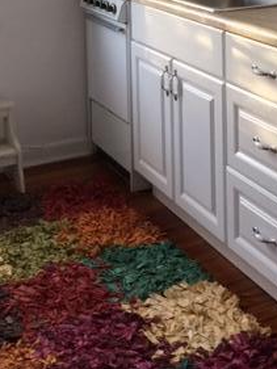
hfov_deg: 22.3
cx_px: 146
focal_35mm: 66
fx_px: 704
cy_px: -46
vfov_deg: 26.8
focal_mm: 4.15
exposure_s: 1/30
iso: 50
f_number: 2.2
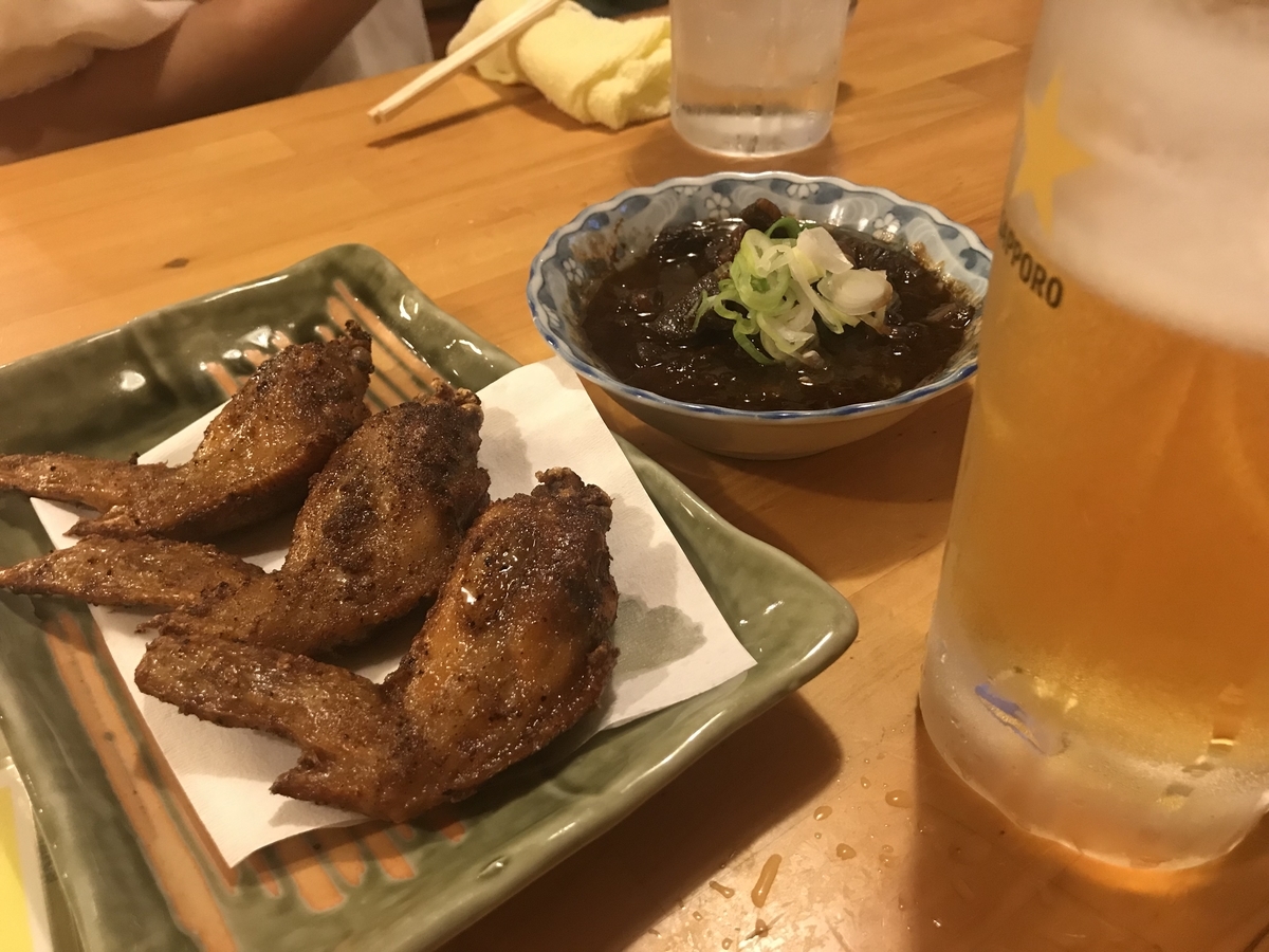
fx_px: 1026
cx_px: 634
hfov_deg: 63.4
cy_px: 476
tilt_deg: -39.4
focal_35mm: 28
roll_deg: +1.5
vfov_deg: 49.7
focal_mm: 3.99
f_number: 1.8
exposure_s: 1/9
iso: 100
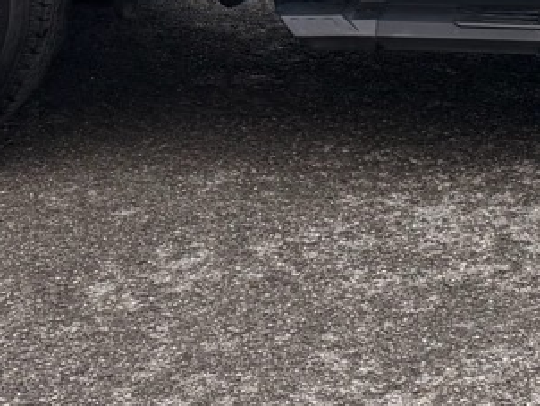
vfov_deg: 11.1
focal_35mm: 127
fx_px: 1983
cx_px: 647
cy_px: -250
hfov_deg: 15.0
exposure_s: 1/1812
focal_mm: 6.76
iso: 80
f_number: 1.78
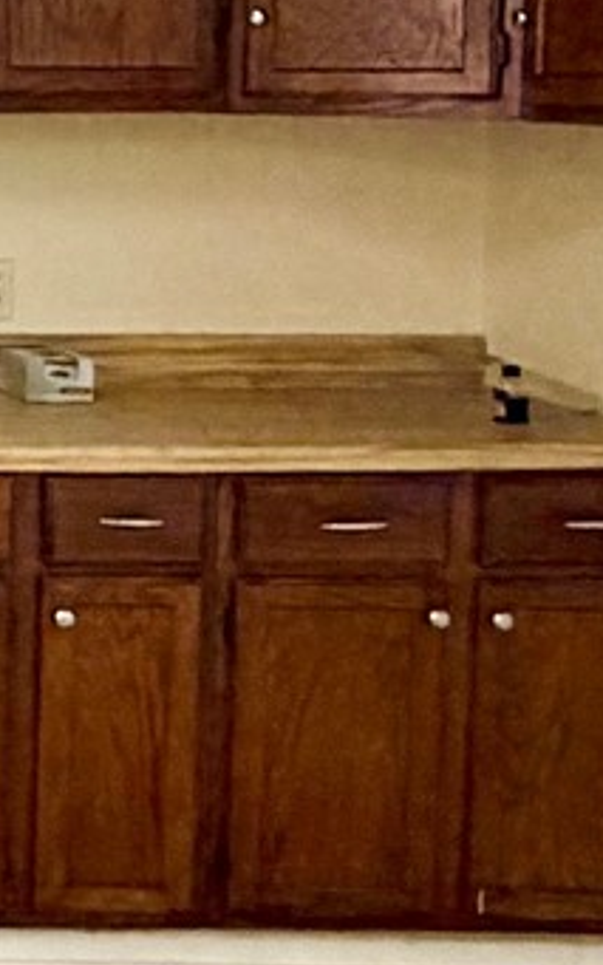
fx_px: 2341
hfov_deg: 11.1
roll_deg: +0.7
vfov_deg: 22.9
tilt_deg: -2.7
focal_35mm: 89
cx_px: -1045
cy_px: 161
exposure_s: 1/120
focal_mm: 2.22
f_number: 2.2
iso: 100
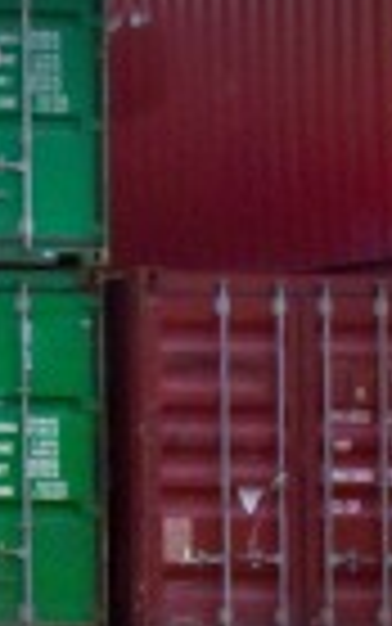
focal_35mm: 484
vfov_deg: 4.3
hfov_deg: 2.6
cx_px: -1383
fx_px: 8265
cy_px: 435
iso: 250
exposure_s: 1/1000
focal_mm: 52
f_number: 5.6
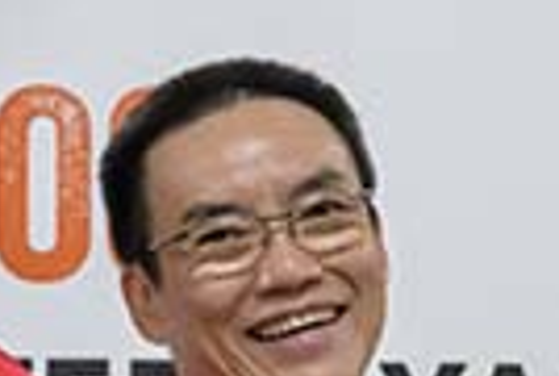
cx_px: 188
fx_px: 6676
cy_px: 719
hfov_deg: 4.8
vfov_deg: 3.2
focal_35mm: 429
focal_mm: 60
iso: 9000
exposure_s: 1/250
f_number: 6.3
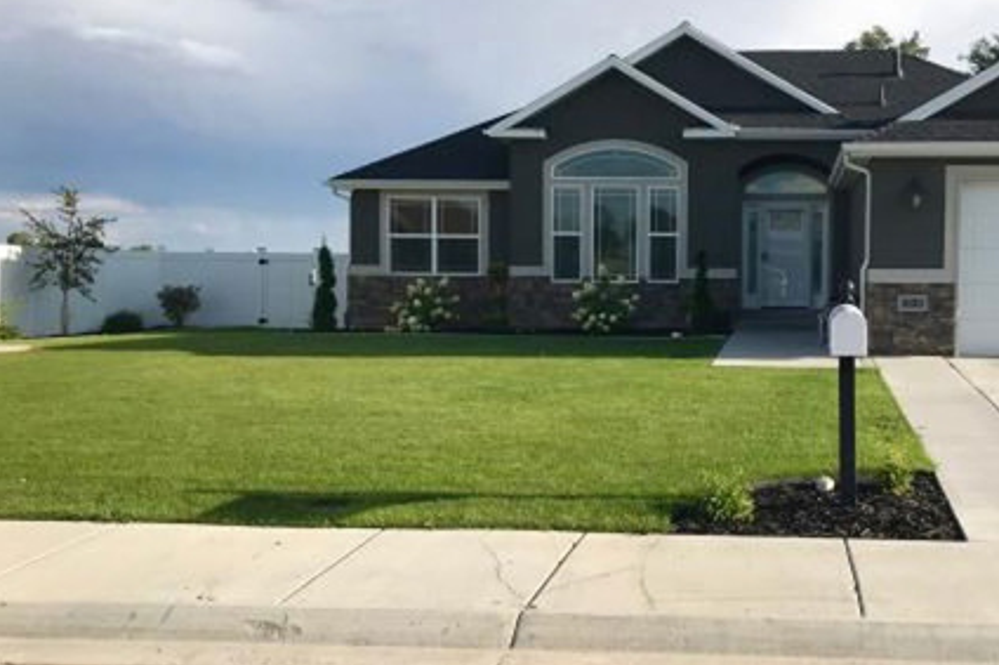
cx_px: 704
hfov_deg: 43.6
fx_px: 1220
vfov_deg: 30.5
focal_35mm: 44
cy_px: 307
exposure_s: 1/1916
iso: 20
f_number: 1.8
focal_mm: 3.99
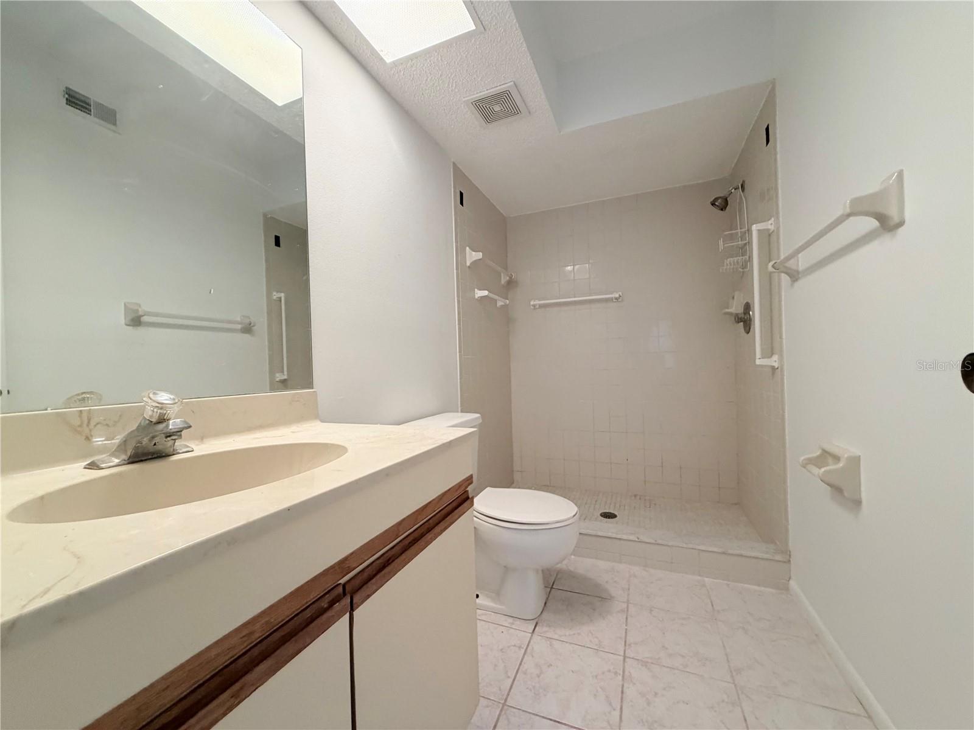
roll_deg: +1.9
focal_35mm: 14
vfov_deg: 85.7
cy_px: 365
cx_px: 487
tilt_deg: -0.4
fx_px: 394
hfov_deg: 102.1
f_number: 2.2
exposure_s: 1/60
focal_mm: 2.22
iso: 320
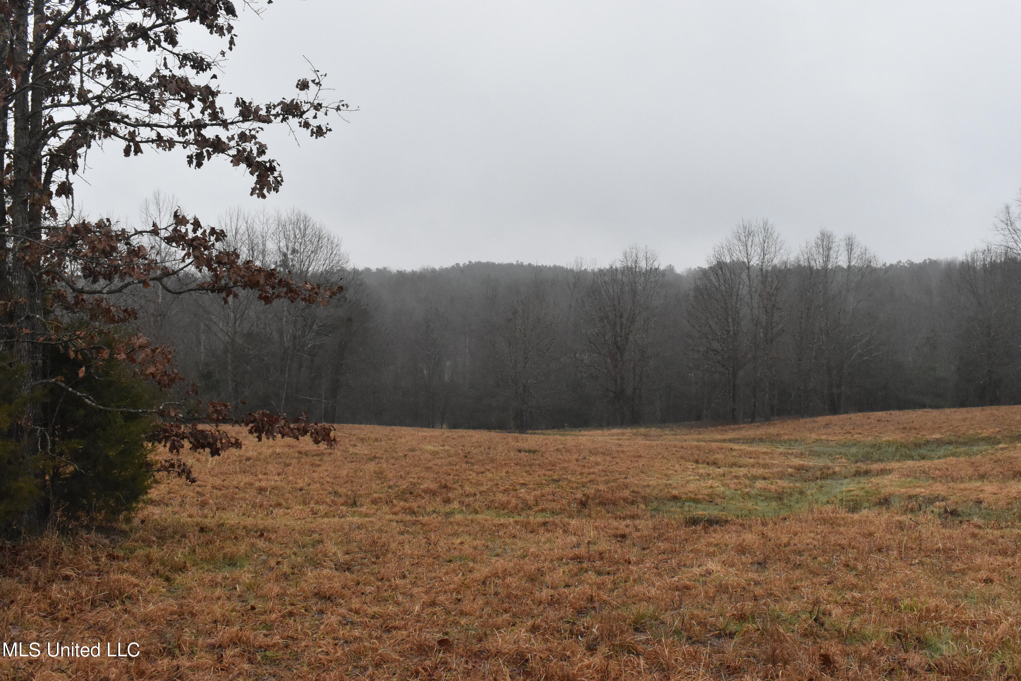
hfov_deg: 53.1
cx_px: 510
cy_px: 340
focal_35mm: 36
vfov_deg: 36.9
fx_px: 1021
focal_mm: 24
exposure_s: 1/800
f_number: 11
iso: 3200
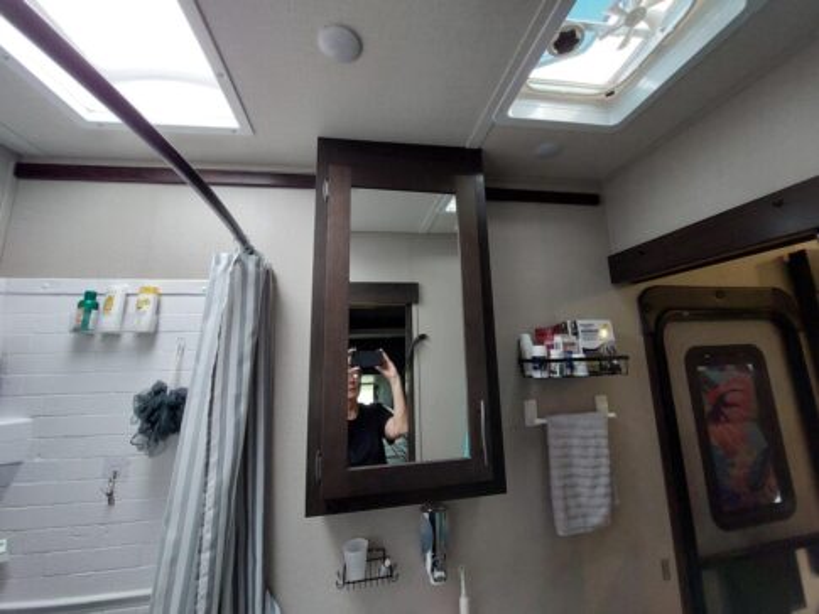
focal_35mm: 13
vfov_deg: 89.9
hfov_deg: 106.2
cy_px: 307
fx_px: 308
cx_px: 410
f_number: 2.2
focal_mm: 1.74
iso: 320
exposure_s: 1/60
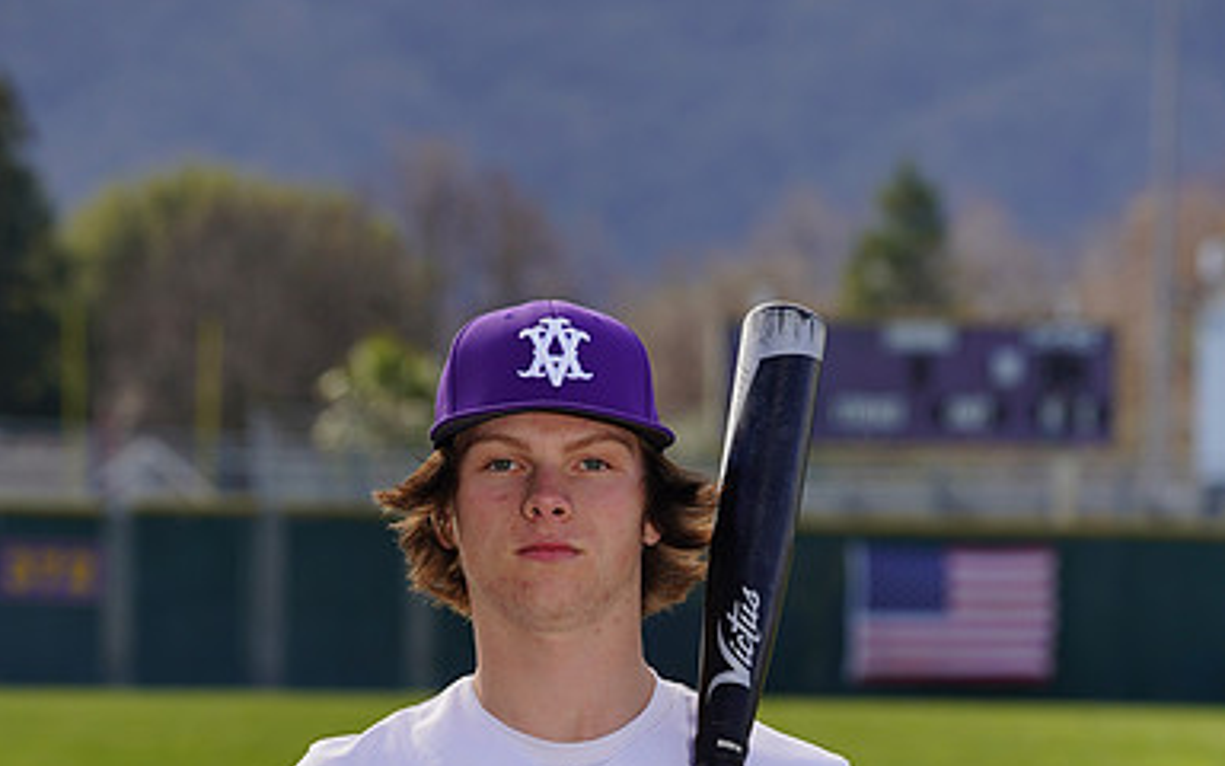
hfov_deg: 7.2
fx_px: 9715
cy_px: 894
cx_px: 614
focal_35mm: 291
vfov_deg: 4.5
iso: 100
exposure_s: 1/250
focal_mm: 189
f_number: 9
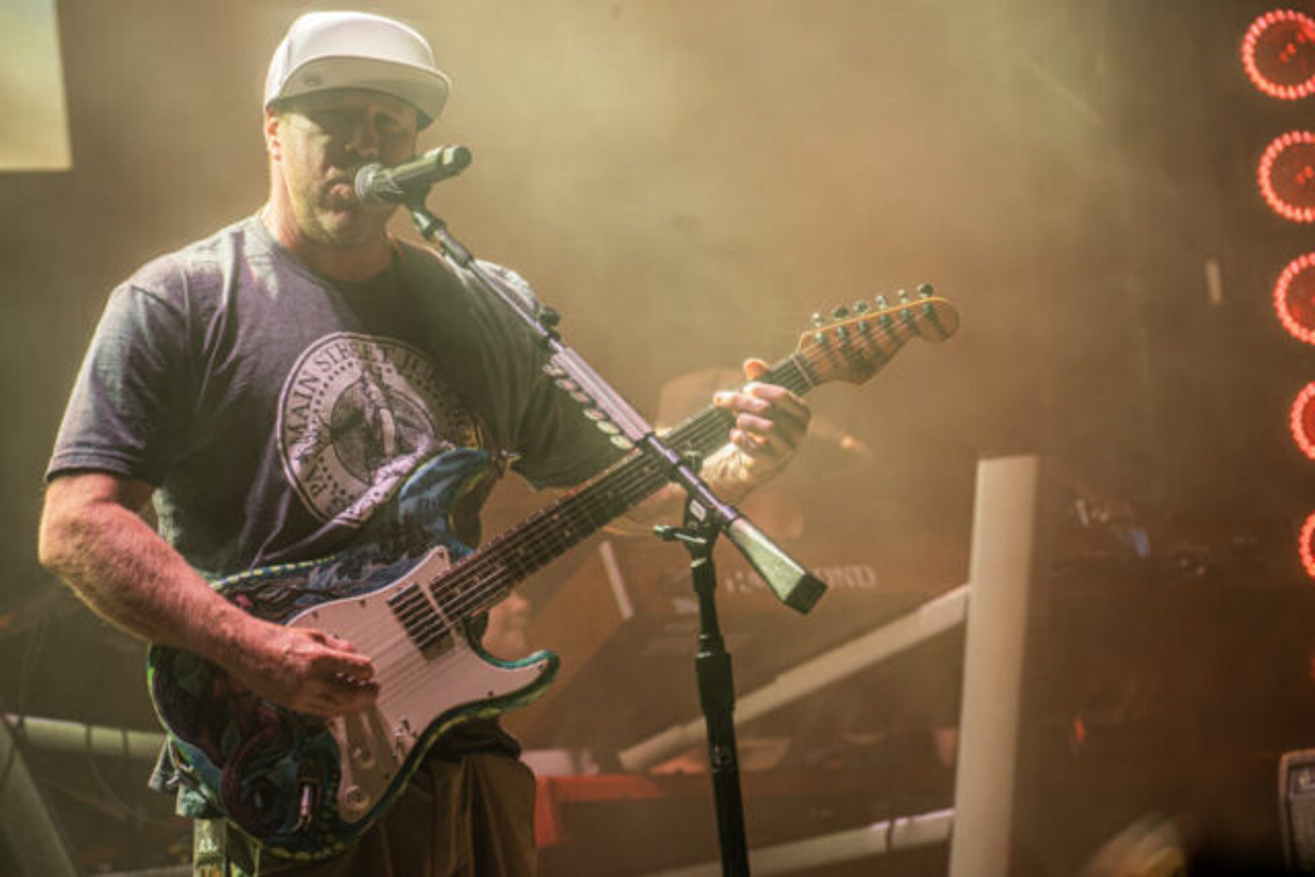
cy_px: 438
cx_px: 658
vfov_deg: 4.4
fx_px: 11325
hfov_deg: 6.6
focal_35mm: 310
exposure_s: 1/60
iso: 3200
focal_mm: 310
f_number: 8
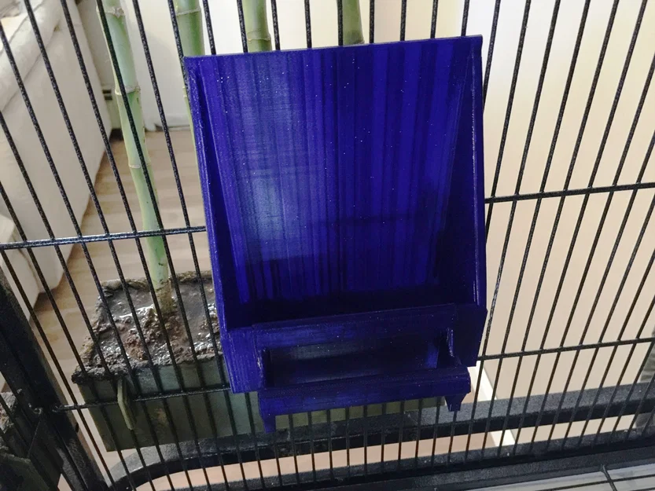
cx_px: 328
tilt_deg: -37.8
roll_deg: +1.6
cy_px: 246
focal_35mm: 29
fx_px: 549
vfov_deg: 48.2
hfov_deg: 61.7
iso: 200
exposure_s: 1/4
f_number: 2.2
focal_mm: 4.15
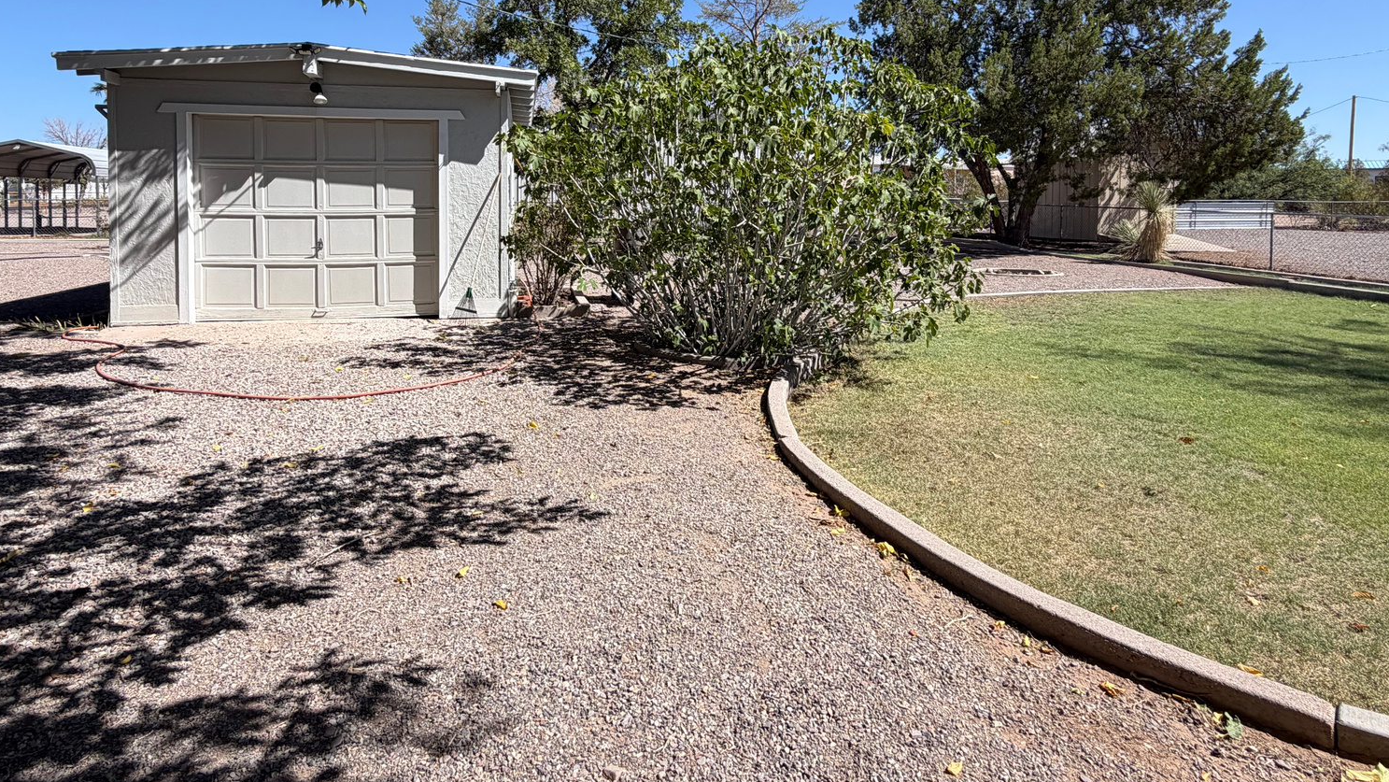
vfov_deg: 52.1
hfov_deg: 83.8
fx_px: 774
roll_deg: +0.4
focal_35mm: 21
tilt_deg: -0.9
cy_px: 234
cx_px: 697
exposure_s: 1/770
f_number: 2.2
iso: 25
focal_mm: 2.22
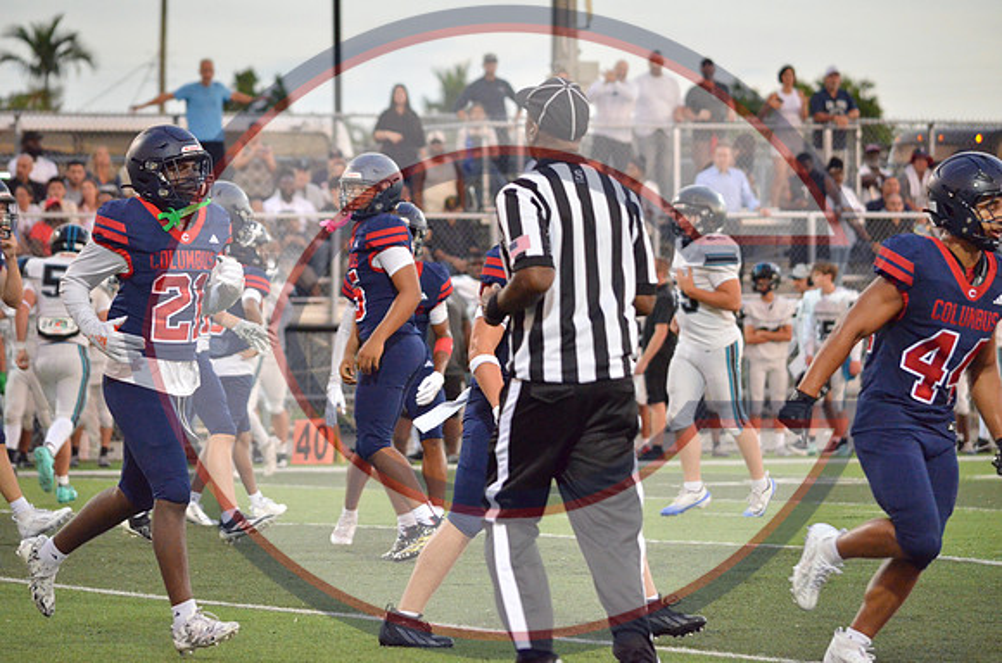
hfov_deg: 8.3
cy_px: 332
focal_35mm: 248
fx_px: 6874
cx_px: 501
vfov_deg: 5.5
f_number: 5
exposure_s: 1/500
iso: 4000
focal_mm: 165
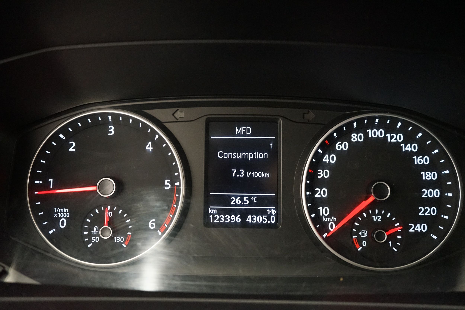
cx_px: 232
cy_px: 155
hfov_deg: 58.7
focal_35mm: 32
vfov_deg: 41.1
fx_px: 413
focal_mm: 32
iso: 6400
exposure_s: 1/60
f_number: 4
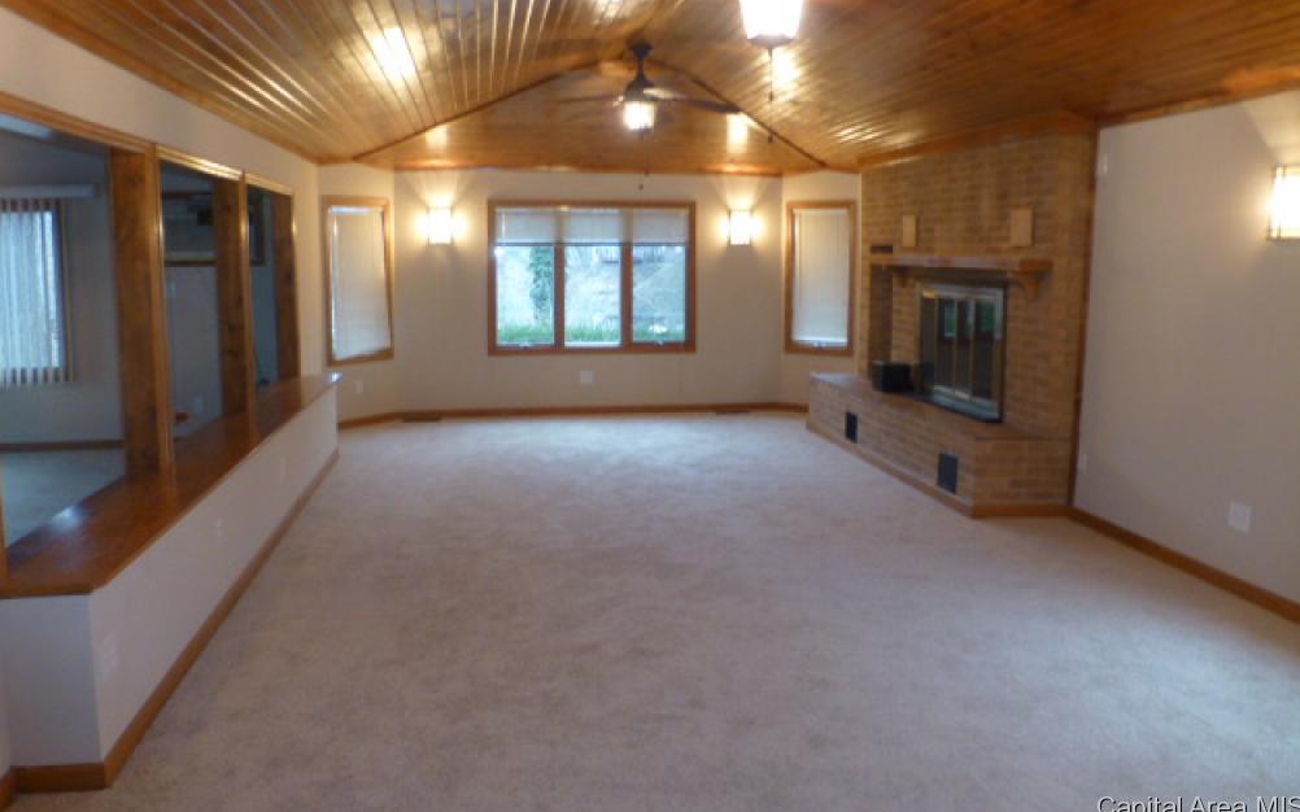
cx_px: 644
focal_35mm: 26
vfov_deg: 47.3
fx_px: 921
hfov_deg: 70.4
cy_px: 329
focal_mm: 4.3
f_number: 3.3
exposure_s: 1/4
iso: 200
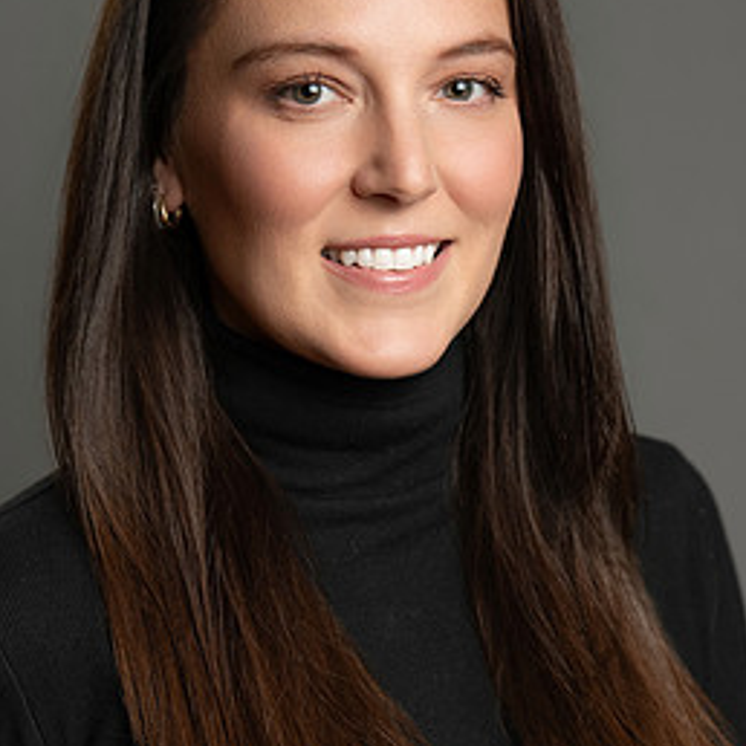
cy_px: 330
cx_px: 361
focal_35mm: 141
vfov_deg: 12.4
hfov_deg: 12.4
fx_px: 3438
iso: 640
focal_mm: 95
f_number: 4
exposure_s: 1/160
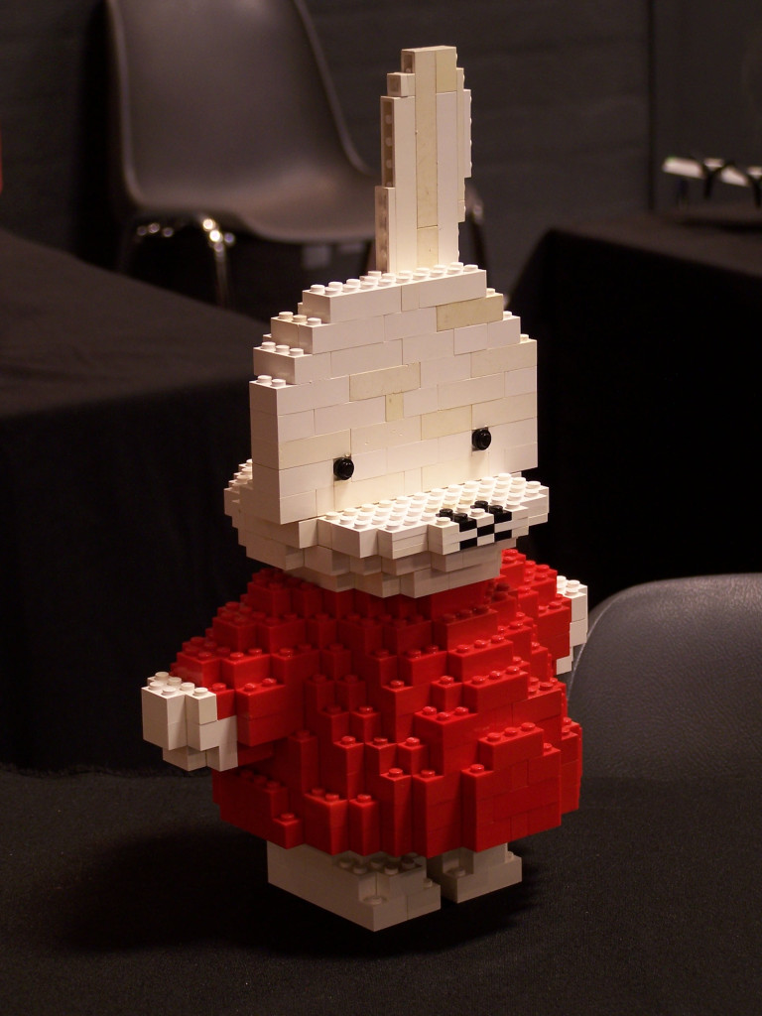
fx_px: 2759
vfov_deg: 20.9
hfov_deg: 15.7
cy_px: 508
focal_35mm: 94
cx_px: 381
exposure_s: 1/2
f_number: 3.2
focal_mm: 15.6
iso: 80
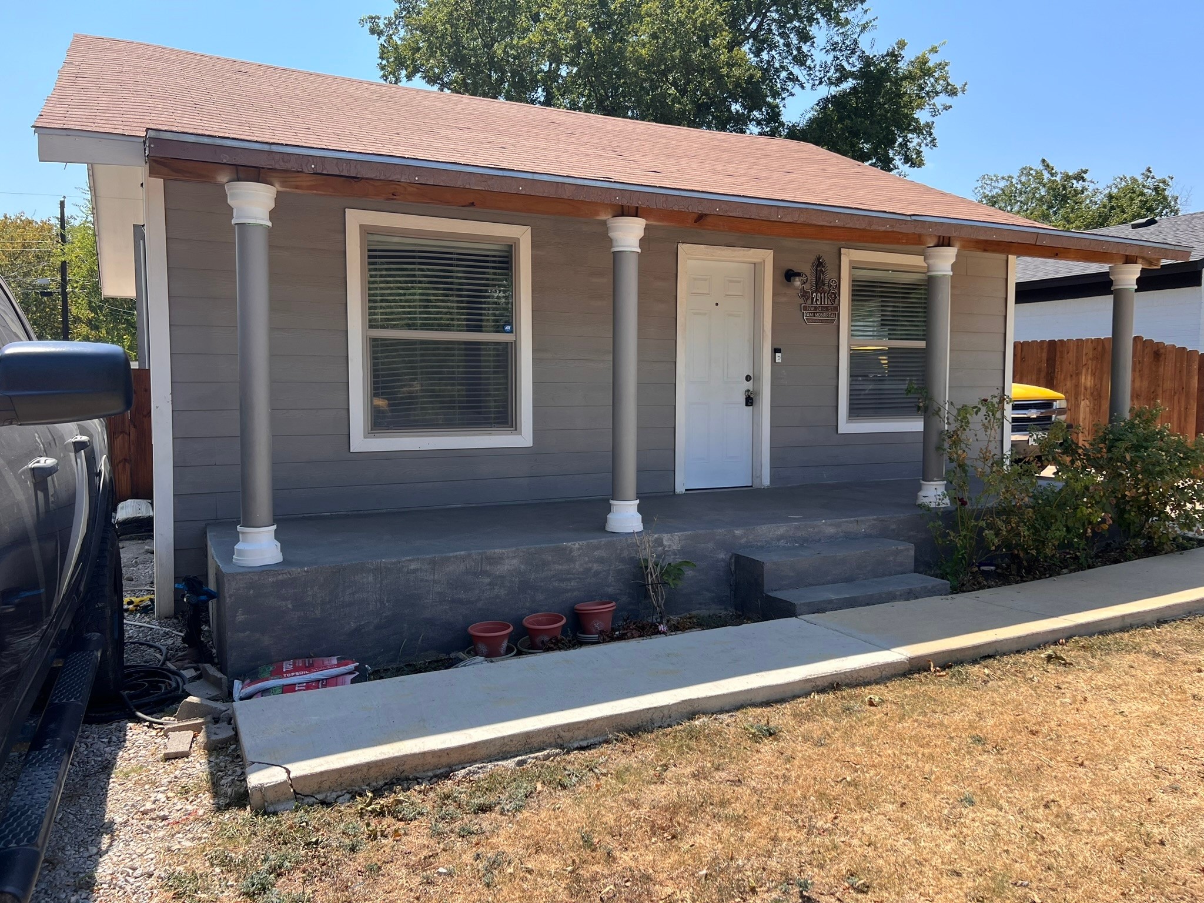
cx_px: 602
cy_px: 452
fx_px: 904
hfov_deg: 67.3
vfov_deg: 53.1
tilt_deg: -5.3
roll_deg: -0.2
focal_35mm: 26
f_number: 1.5
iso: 50
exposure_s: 1/1972
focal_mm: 5.7
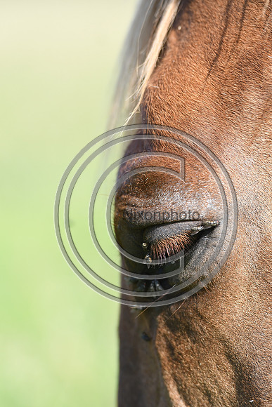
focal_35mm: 300
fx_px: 3398
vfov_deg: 6.9
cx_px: 136
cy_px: 204
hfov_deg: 4.6
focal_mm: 200
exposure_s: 1/1250
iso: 320
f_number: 3.5
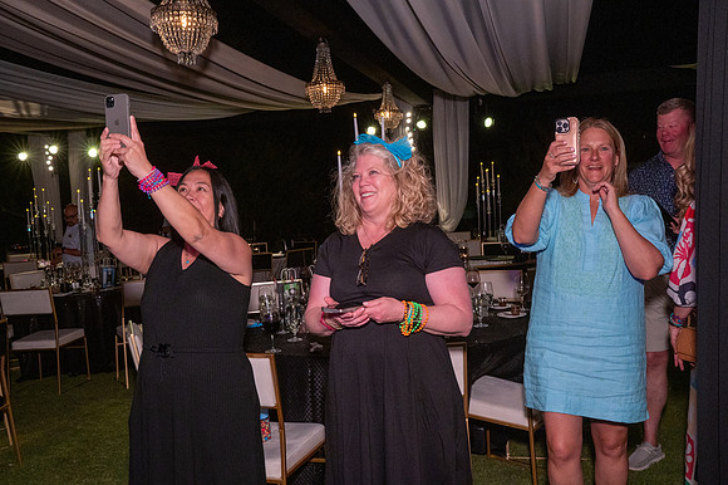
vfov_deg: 37.8
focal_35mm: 35
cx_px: 364
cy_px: 242
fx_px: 707
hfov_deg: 54.5
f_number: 11
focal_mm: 35
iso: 3200
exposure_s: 1/125
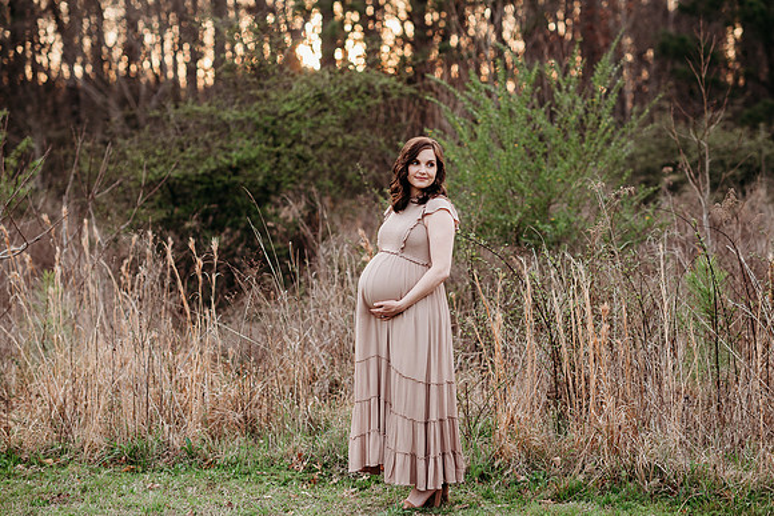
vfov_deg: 15.1
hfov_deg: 22.5
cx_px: 401
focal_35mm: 90
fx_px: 1945
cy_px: 257
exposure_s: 1/320
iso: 400
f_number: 2.5
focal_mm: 85
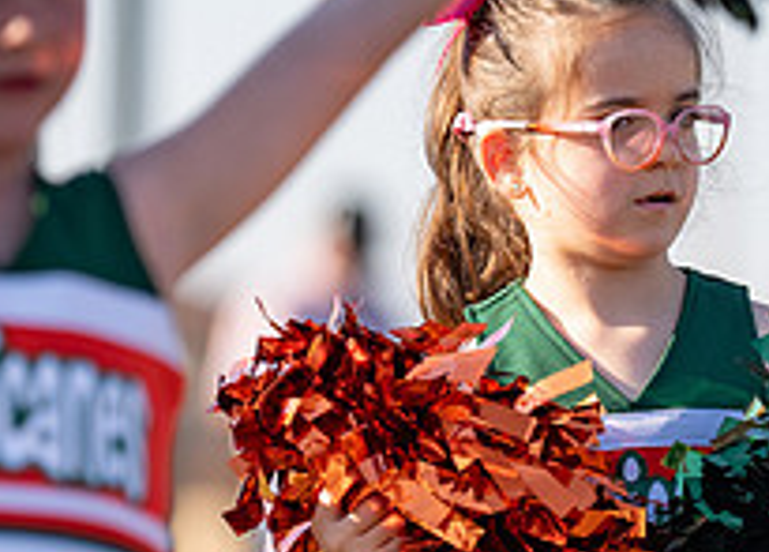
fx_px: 12968
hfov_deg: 3.4
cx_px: 570
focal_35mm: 593
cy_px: 330
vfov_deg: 2.4
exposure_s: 1/2500
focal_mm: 165
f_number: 2.8
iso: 250
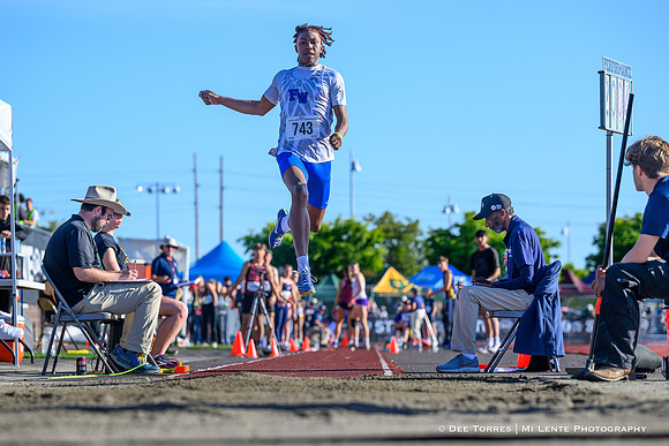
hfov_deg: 14.2
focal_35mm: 144
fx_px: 2684
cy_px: 240
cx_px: 323
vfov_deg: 9.5
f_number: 4
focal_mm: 125
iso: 140
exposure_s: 1/1250
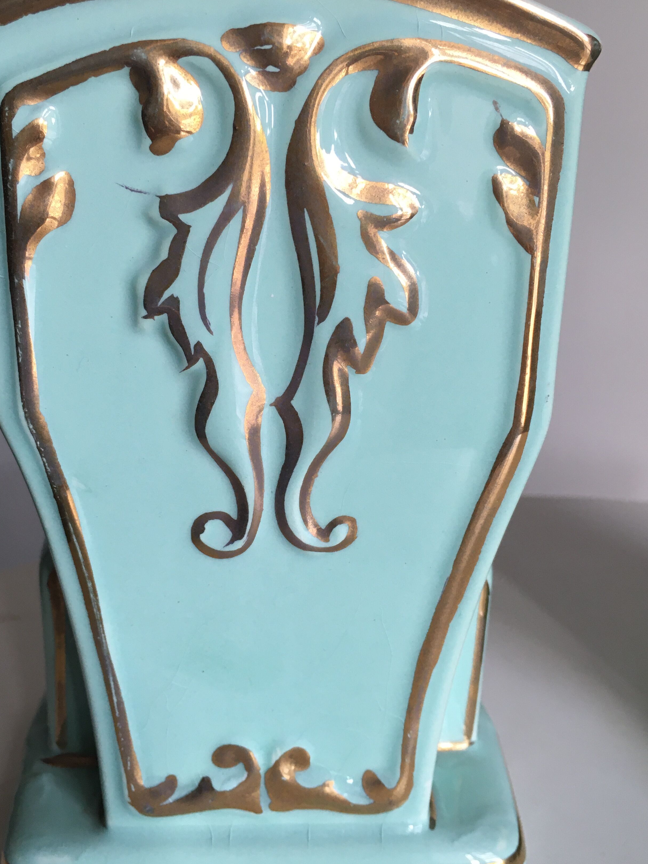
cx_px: 279
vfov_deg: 51.3
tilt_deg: -17.3
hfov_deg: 39.6
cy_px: 418
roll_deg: -0.7
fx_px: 899
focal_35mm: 36
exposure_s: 1/33
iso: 40
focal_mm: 4.15
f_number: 2.2
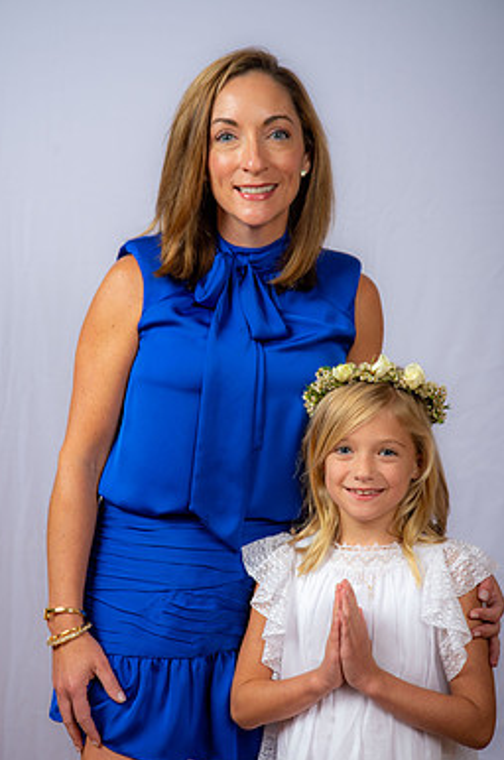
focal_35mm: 84
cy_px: 421
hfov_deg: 16.2
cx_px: 249
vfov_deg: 24.2
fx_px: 1770
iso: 250
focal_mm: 72
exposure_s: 1/160
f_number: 6.3
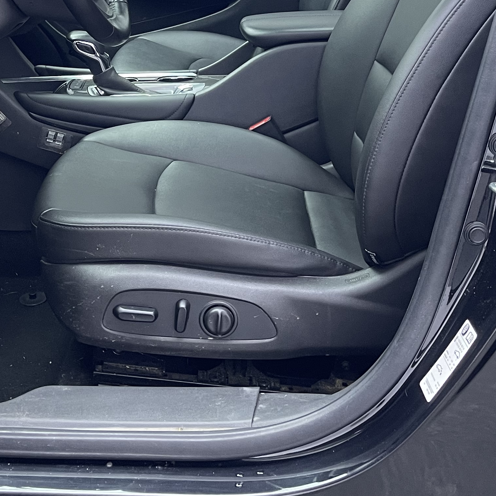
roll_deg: -0.7
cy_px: 34
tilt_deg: -11.0
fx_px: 956
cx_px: 172
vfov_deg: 27.8
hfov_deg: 28.9
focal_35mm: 59
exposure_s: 1/50
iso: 250
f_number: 1.6
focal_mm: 5.1
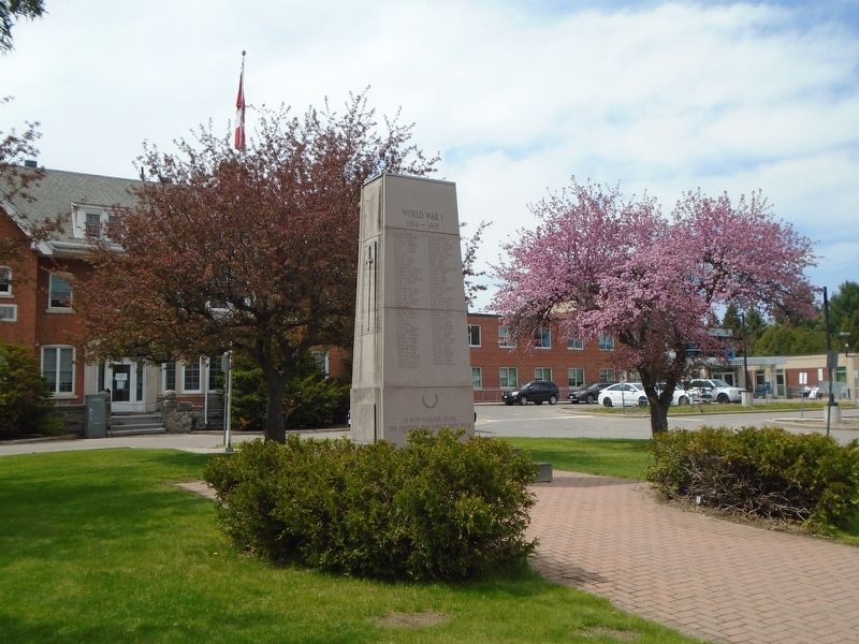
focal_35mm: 31
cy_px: 322
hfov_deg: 58.4
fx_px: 769
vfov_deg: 45.4
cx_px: 430
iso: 100
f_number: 8.8
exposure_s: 1/200
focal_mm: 5.5
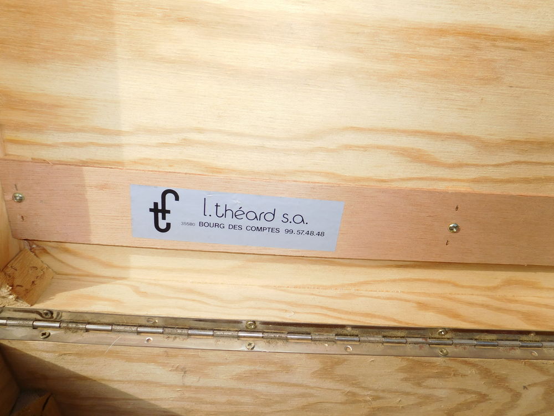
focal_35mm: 25
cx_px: 277
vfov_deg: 54.9
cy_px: 208
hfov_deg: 69.4
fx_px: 400
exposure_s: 1/1000
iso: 125
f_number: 3.4
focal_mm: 4.5
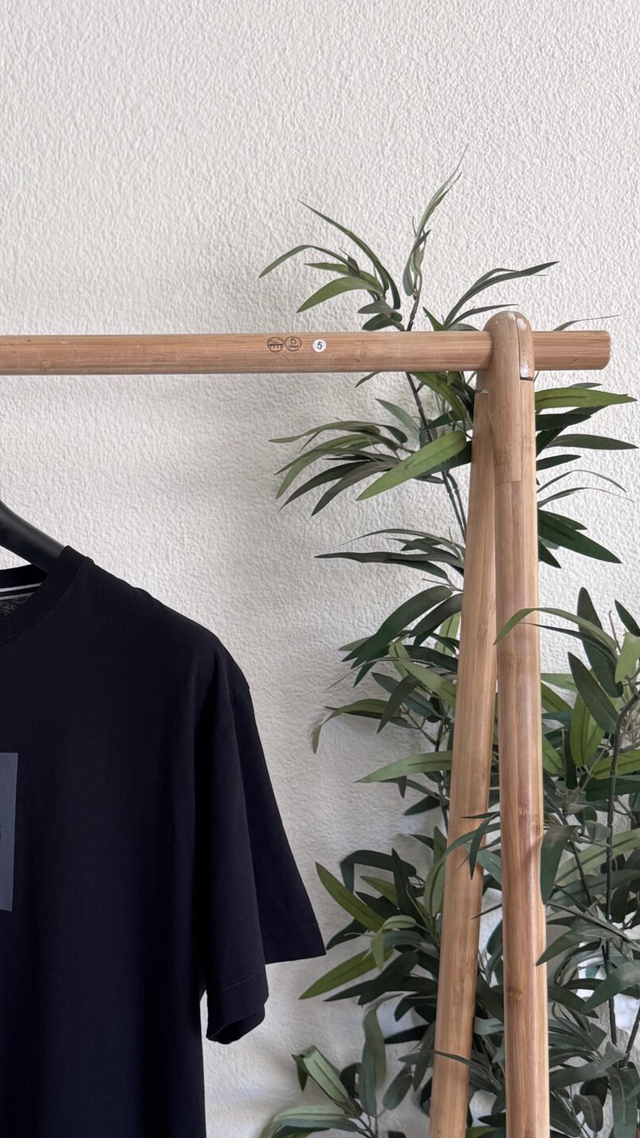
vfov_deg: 43.4
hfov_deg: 24.0
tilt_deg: -4.0
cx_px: -40
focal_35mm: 47
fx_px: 1418
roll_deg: +0.1
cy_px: 703
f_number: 1.78
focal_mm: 6.76
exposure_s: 1/100
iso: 125
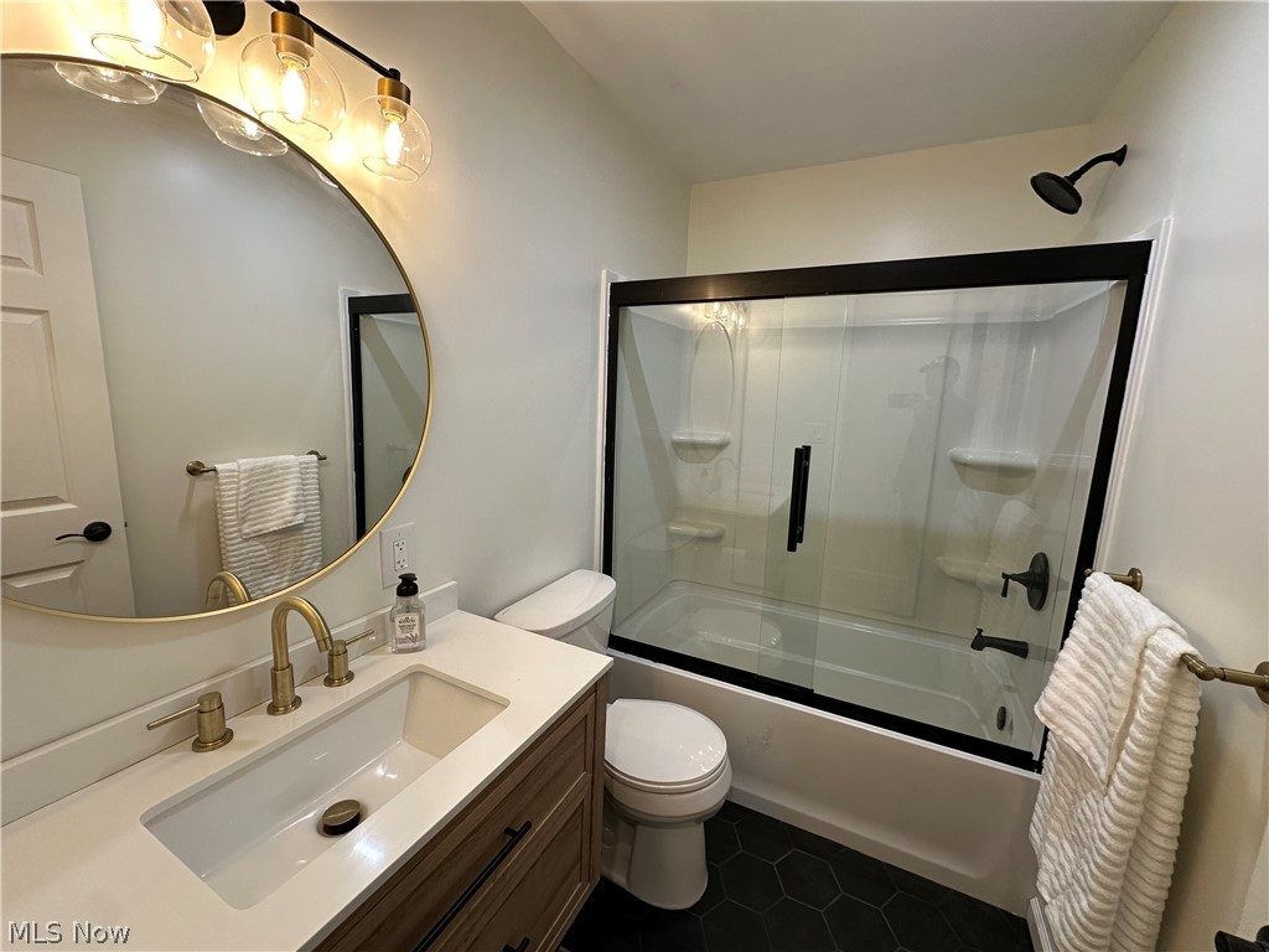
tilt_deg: -8.9
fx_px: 513
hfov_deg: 102.1
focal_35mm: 14
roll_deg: -2.1
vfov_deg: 85.7
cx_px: 634
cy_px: 476
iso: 160
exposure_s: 1/120
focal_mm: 2.22
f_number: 2.2
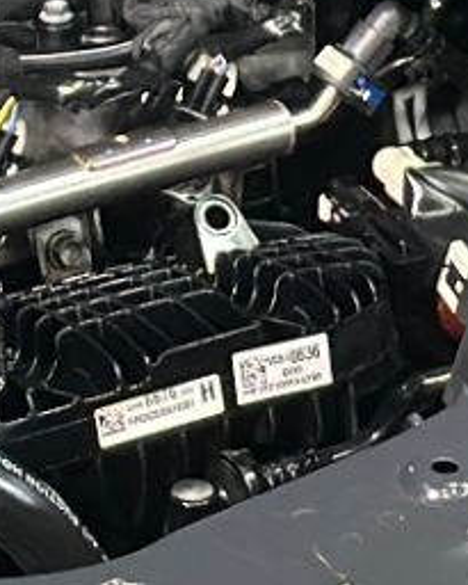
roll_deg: +0.5
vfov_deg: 5.5
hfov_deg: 4.4
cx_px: -46
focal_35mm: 351
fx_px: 6074
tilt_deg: -27.3
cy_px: 2
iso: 250
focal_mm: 6.86
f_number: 1.78
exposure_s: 1/60
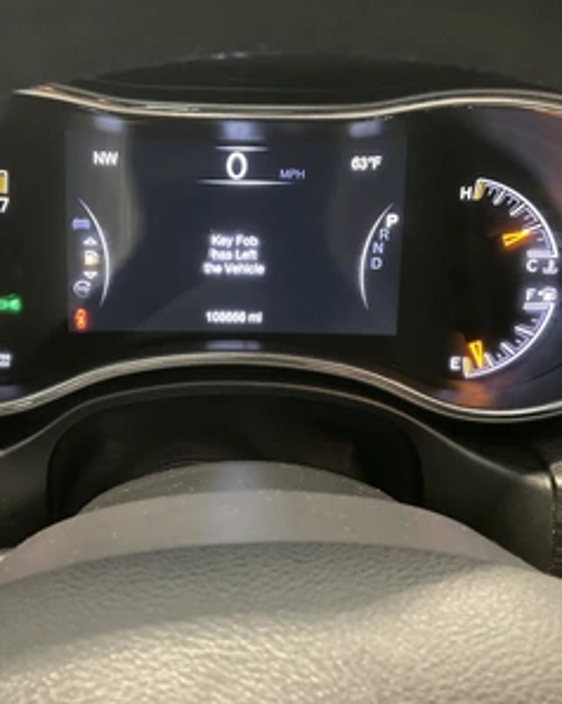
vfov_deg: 48.0
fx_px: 791
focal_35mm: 38
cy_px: 352
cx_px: 220
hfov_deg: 38.9
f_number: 1.8
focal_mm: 3
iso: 500
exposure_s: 1/25
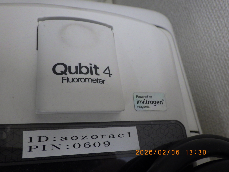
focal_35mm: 34
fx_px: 225
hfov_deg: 54.0
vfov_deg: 41.8
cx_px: 114
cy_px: 86
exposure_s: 1/50
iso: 250
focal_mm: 6.1
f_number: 3.8
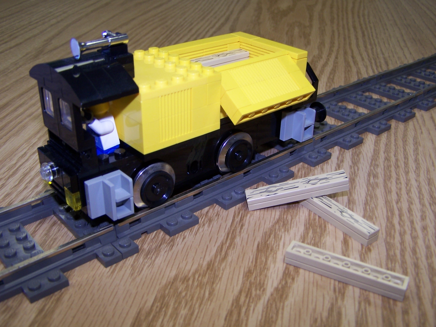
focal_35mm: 38
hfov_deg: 49.0
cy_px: 164
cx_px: 218
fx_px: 479
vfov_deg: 37.7
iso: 80
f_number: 2.8
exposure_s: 1/60
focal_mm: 6.3
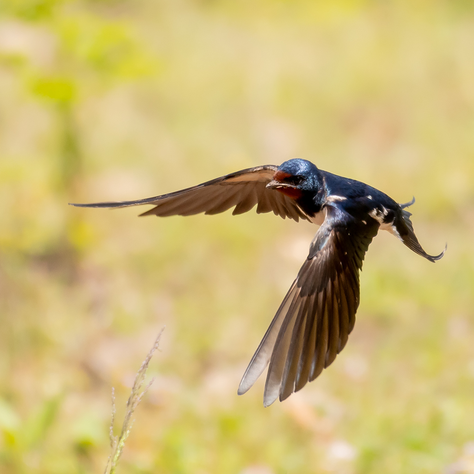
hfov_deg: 1.8
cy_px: 237
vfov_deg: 1.8
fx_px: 14841
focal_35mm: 958
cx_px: 186
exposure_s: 1/3200
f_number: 5.6
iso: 800
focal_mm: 500
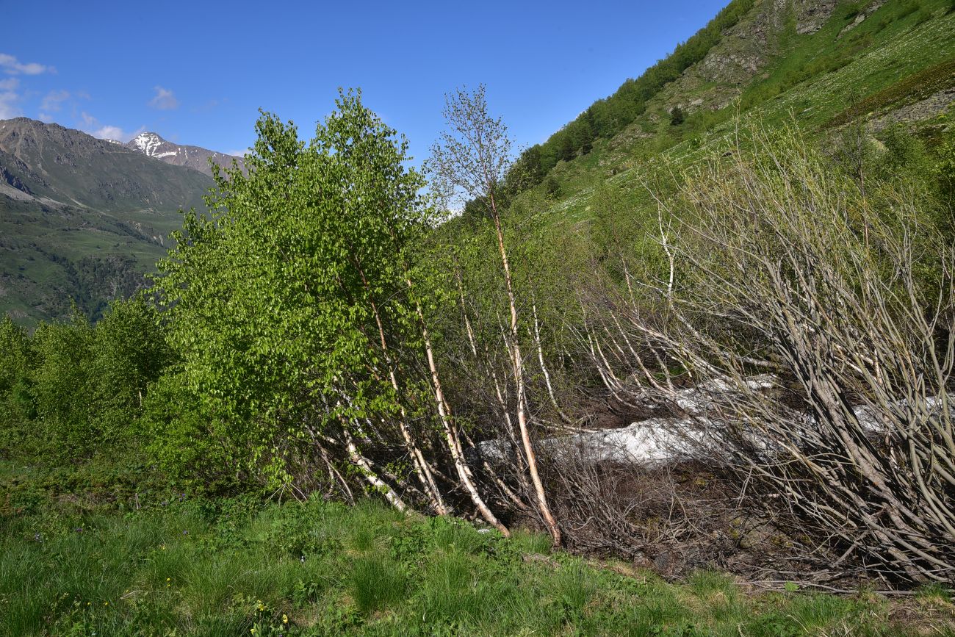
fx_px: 1326
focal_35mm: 50
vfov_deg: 27.0
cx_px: 478
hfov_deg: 39.6
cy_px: 318
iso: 100
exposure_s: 1/125
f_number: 13
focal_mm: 50
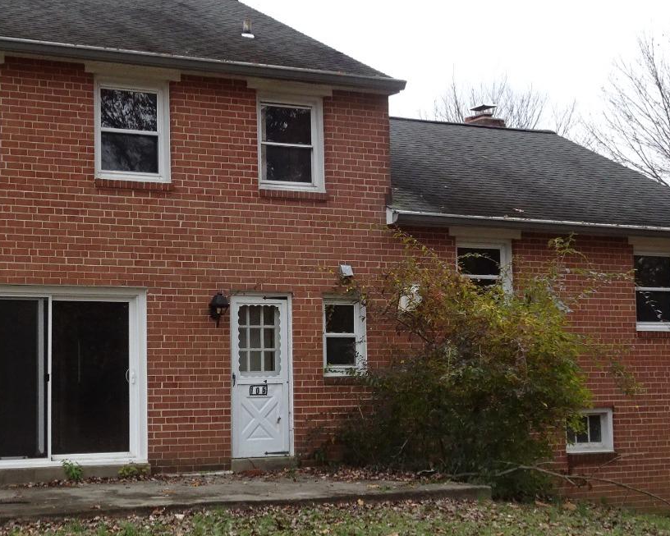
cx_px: 241
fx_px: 1230
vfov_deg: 24.6
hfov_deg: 30.3
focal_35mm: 62
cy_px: 296
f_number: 4
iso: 320
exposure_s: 1/250
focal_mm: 6.17
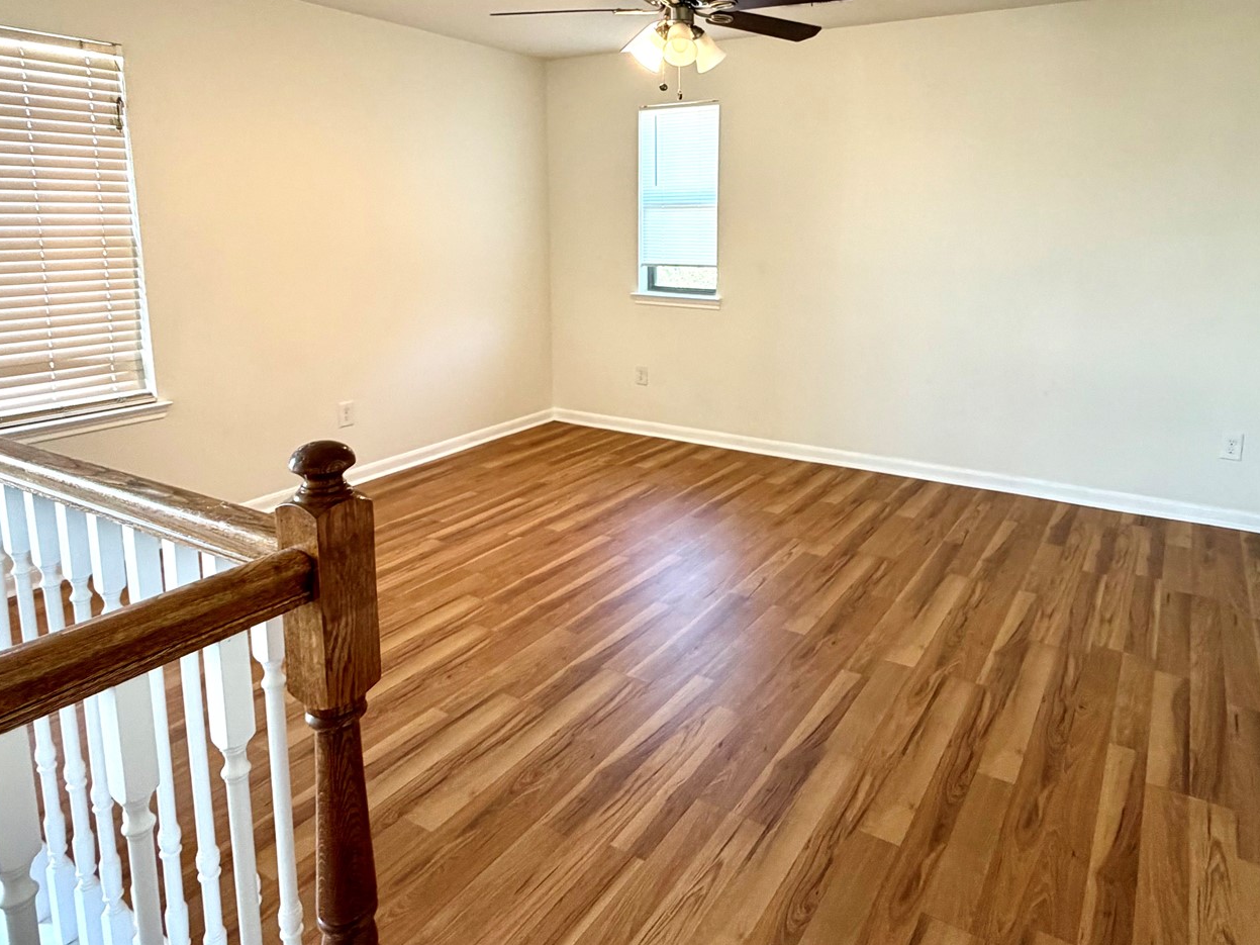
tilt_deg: -8.3
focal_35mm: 23
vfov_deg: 57.9
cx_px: 715
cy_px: 340
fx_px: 837
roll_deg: +0.4
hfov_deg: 73.6
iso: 200
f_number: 2.2
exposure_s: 1/60
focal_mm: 2.22
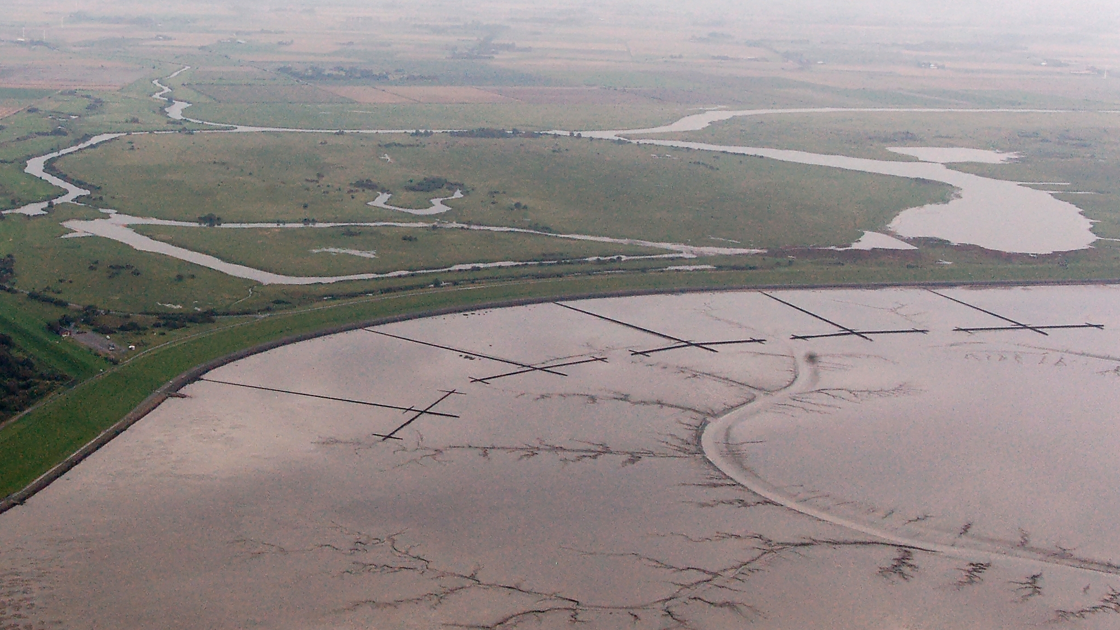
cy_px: 225
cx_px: 302
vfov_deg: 20.8
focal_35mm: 58
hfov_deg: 35.5
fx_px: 1716
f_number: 16
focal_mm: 25
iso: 1600
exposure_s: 1/800
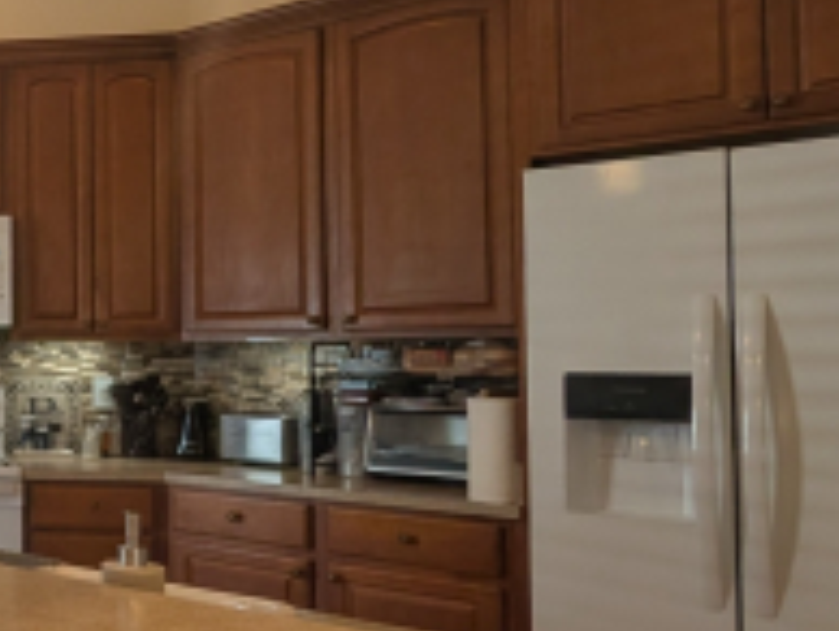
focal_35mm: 41
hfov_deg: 32.0
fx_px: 995
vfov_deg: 35.2
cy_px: 320
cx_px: -303
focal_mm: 2.02
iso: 79
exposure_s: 1/120
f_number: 1.7
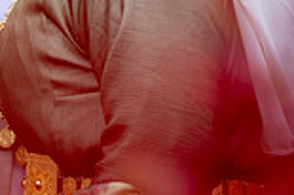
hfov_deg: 4.3
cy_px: -80
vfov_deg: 2.9
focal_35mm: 476
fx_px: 3883
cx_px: -72
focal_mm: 85
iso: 100
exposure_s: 1/1600
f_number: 1.4
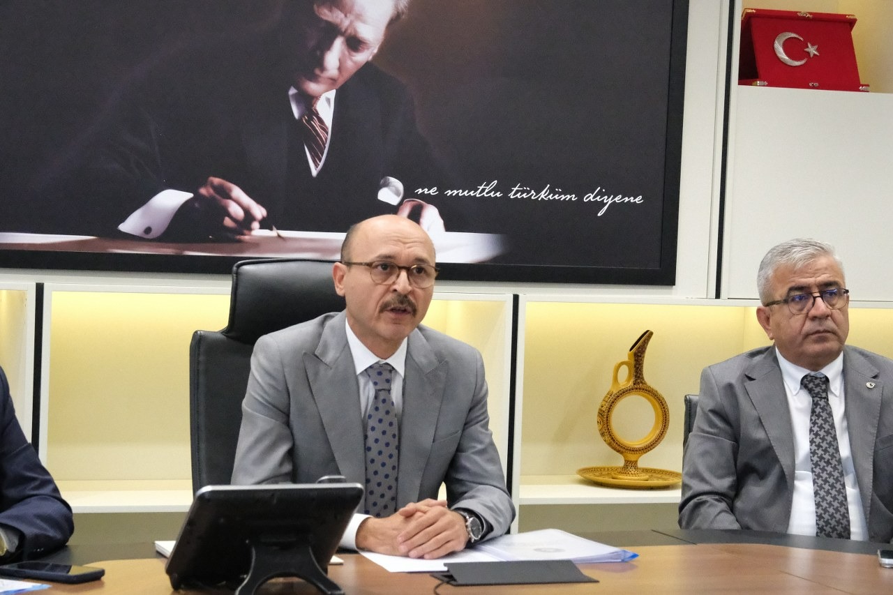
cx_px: 446
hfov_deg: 24.5
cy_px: 298
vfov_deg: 16.5
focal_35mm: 83
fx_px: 2058
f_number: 5.6
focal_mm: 55
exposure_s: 1/800
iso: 25600
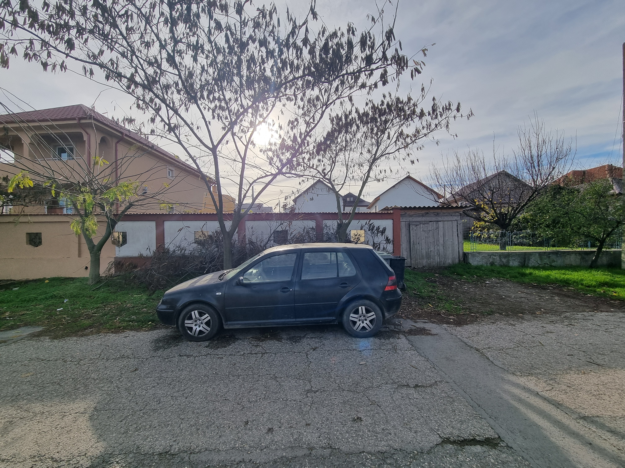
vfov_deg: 89.9
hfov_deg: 106.2
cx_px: 312
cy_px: 234
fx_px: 235
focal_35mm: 13
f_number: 2.2
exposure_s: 1/2136
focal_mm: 2.2
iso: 50
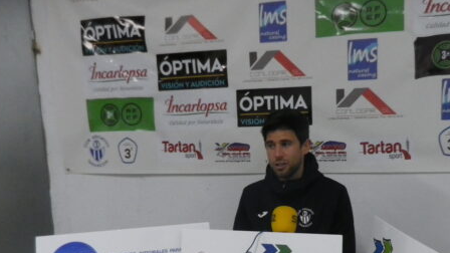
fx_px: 441
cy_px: 187
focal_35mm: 37
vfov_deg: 31.5
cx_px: 274
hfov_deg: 53.6
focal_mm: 4.5
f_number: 3.5
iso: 400
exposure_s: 1/30
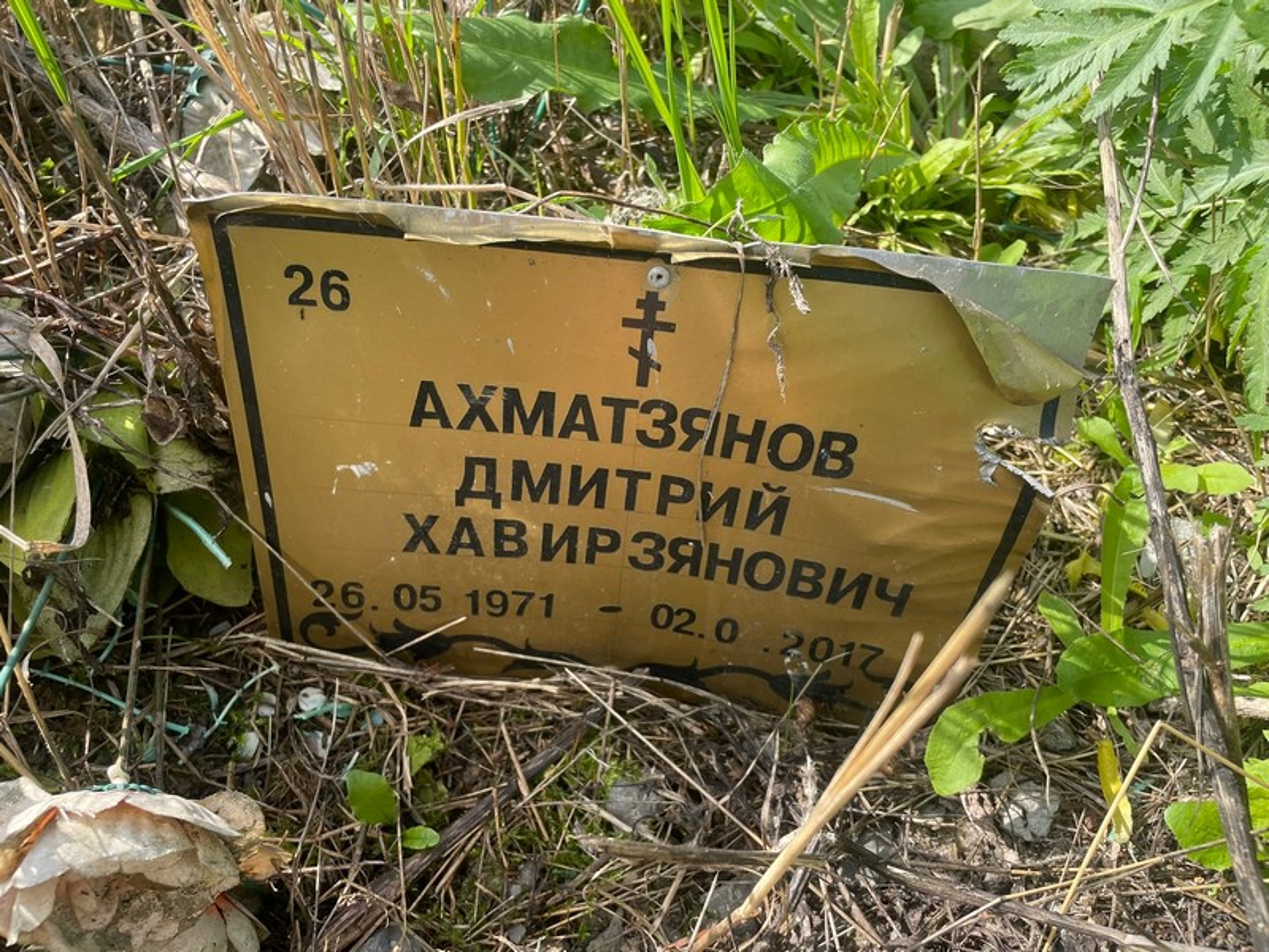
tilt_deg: -50.3
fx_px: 953
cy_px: 476
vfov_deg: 53.1
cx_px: 634
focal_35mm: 26
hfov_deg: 67.3
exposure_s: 1/882
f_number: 1.6
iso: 32
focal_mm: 4.2
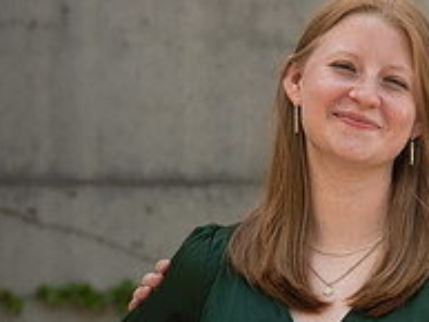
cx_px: 436
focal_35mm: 283
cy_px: 210
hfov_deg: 7.0
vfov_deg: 5.3
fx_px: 3509
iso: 400
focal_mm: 98
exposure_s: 1/200
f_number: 5
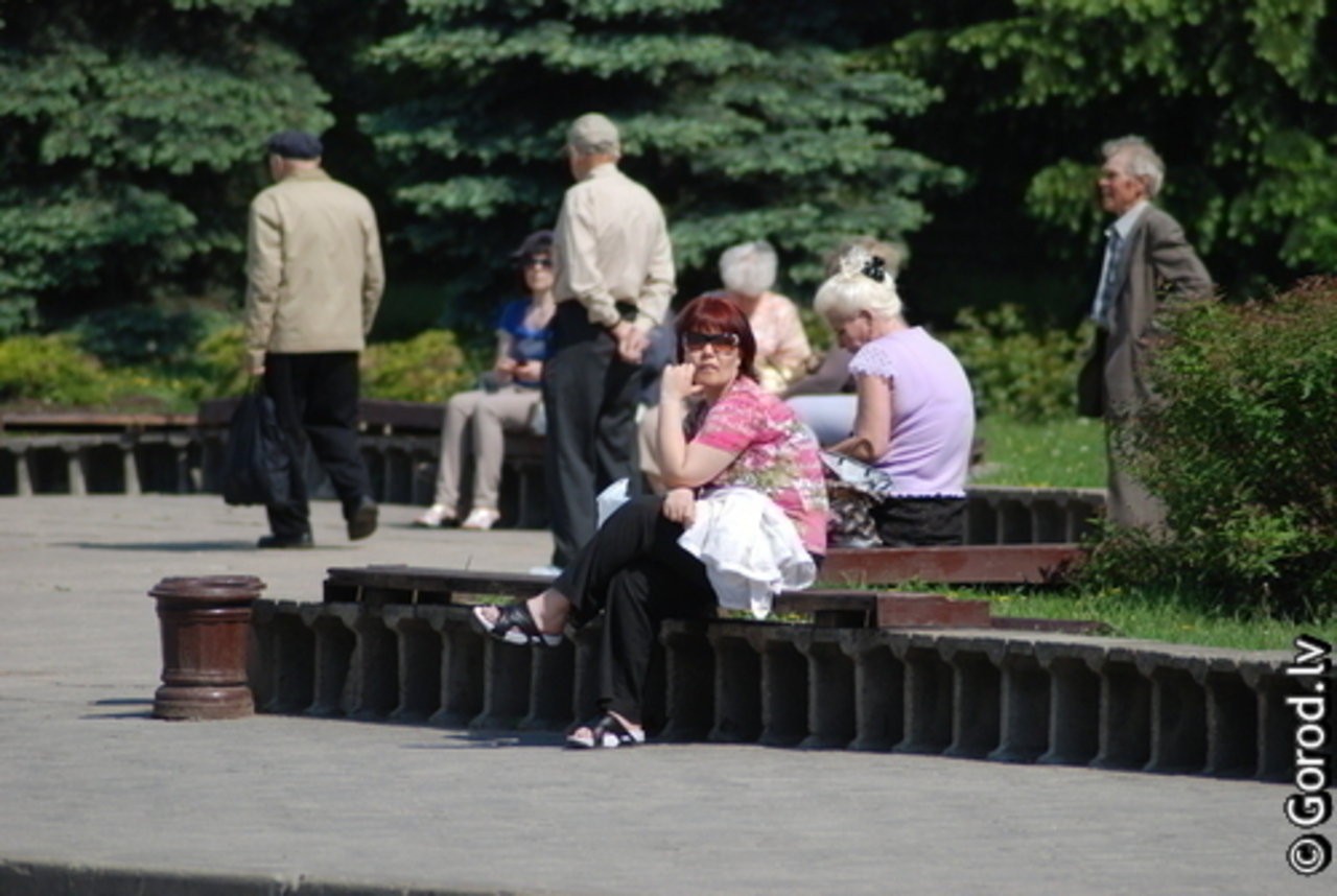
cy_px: 448
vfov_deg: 3.1
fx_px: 16739
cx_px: 668
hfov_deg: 4.6
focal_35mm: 450
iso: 250
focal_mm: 300
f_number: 5.6
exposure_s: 1/1000
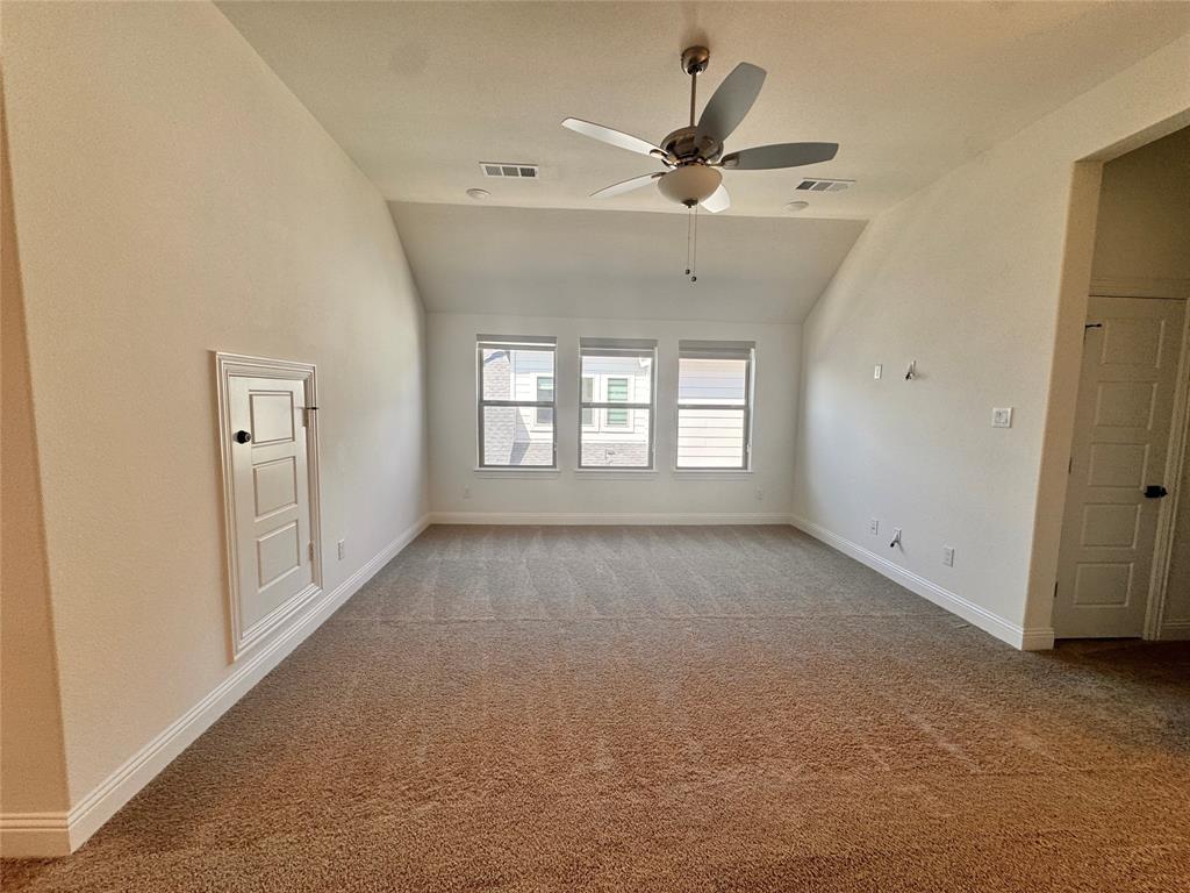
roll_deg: -1.0
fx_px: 481
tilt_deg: -3.8
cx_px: 595
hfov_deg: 102.1
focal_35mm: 14
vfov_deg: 85.7
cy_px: 446
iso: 64
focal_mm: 2.22
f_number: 2.2
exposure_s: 1/120
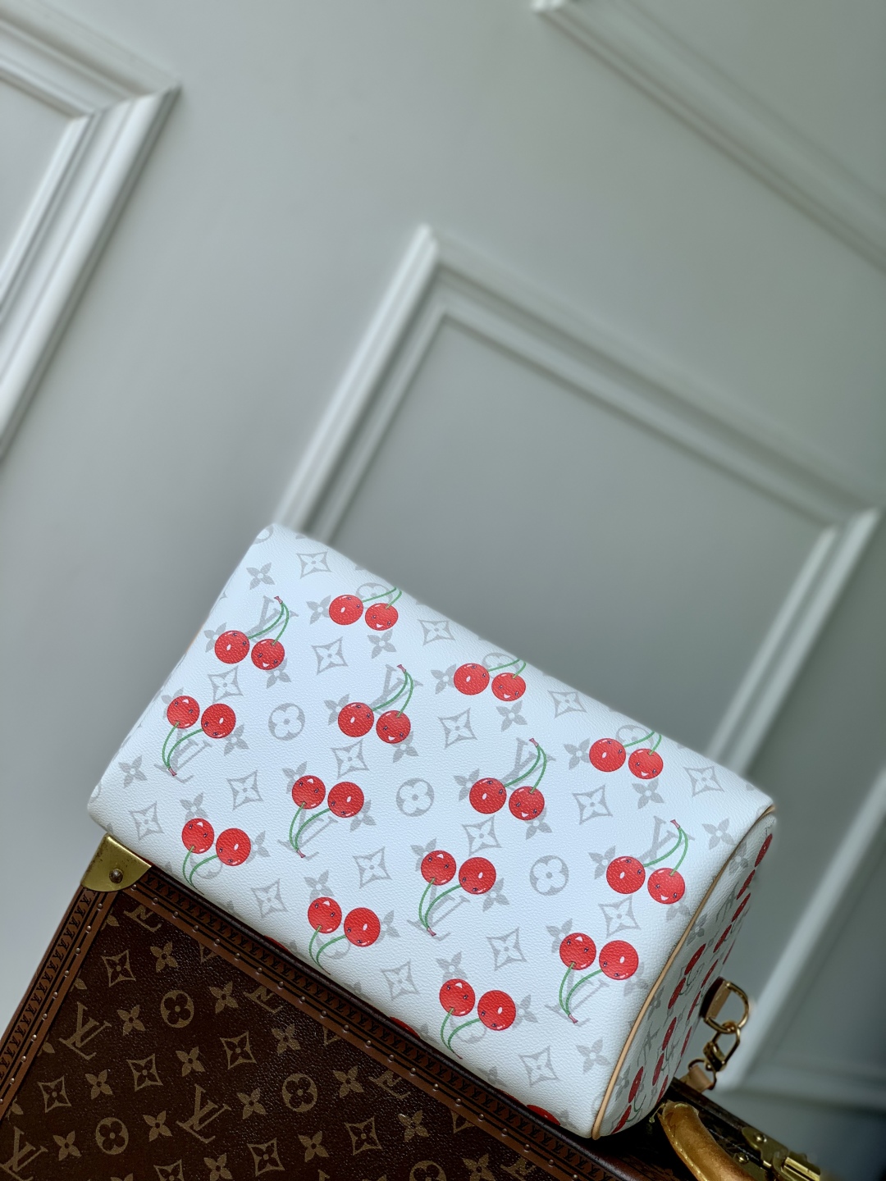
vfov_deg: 36.8
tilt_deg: -5.2
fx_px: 1775
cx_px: 443
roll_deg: -27.7
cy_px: 590
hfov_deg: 28.0
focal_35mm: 52
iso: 16
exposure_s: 1/285
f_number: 2.4
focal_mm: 6
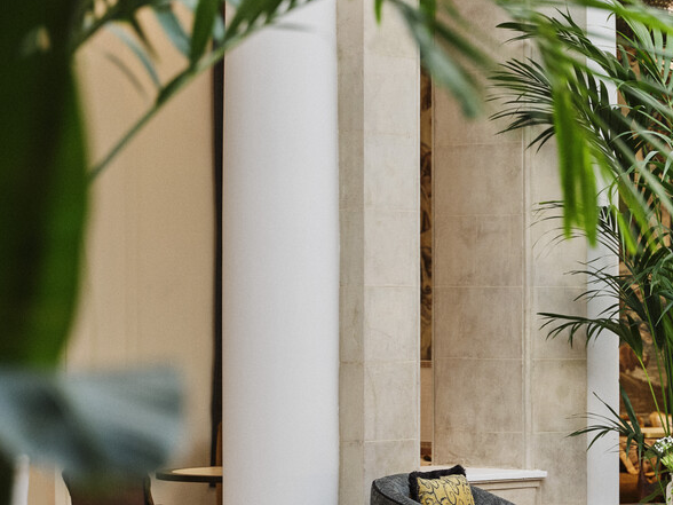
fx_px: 3188
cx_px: 652
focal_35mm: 164
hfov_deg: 11.9
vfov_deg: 9.0
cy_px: 342
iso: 400
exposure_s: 1/25
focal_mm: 100
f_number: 4
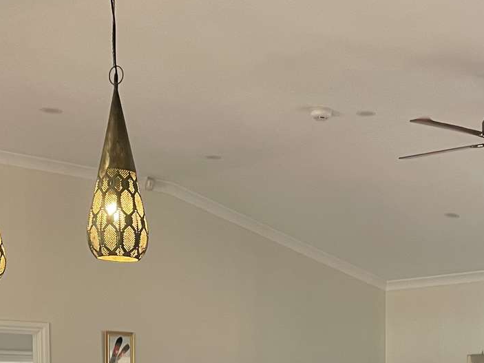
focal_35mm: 71
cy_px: 456
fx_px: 993
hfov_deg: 27.1
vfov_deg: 19.3
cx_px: 350
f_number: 1.6
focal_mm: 4.2
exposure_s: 1/50
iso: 100
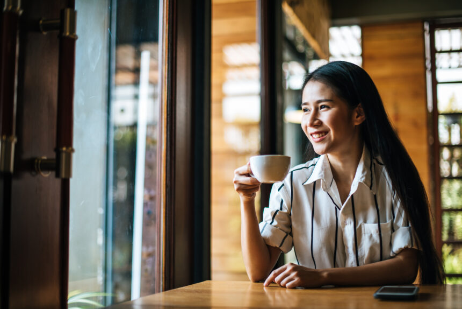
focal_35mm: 50
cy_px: 154
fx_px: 642
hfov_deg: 39.6
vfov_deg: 27.0
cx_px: 231
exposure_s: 1/250
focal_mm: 50
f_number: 1.4
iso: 100
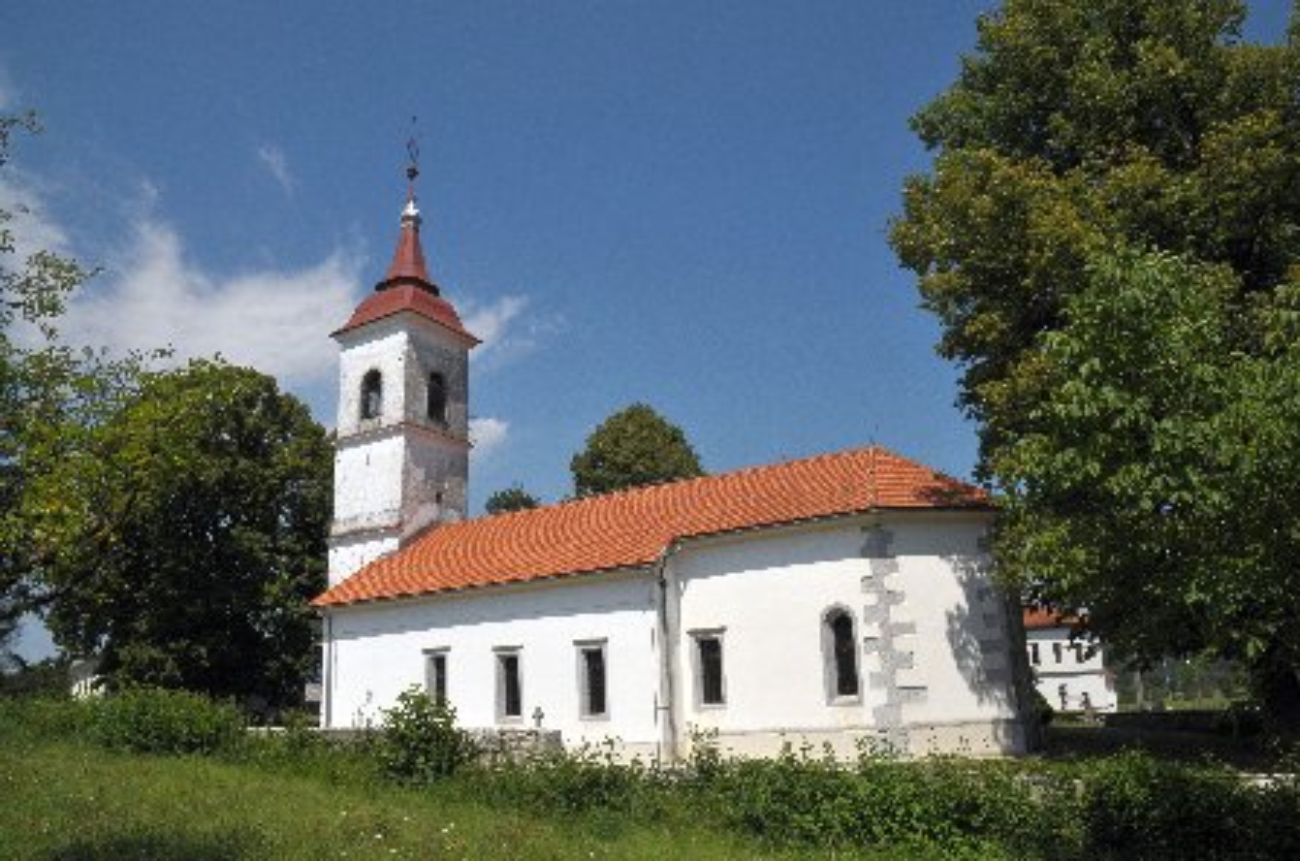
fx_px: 865
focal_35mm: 24
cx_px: 650
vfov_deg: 52.9
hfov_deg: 73.9
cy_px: 430
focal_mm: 16
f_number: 14
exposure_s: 1/800
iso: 500
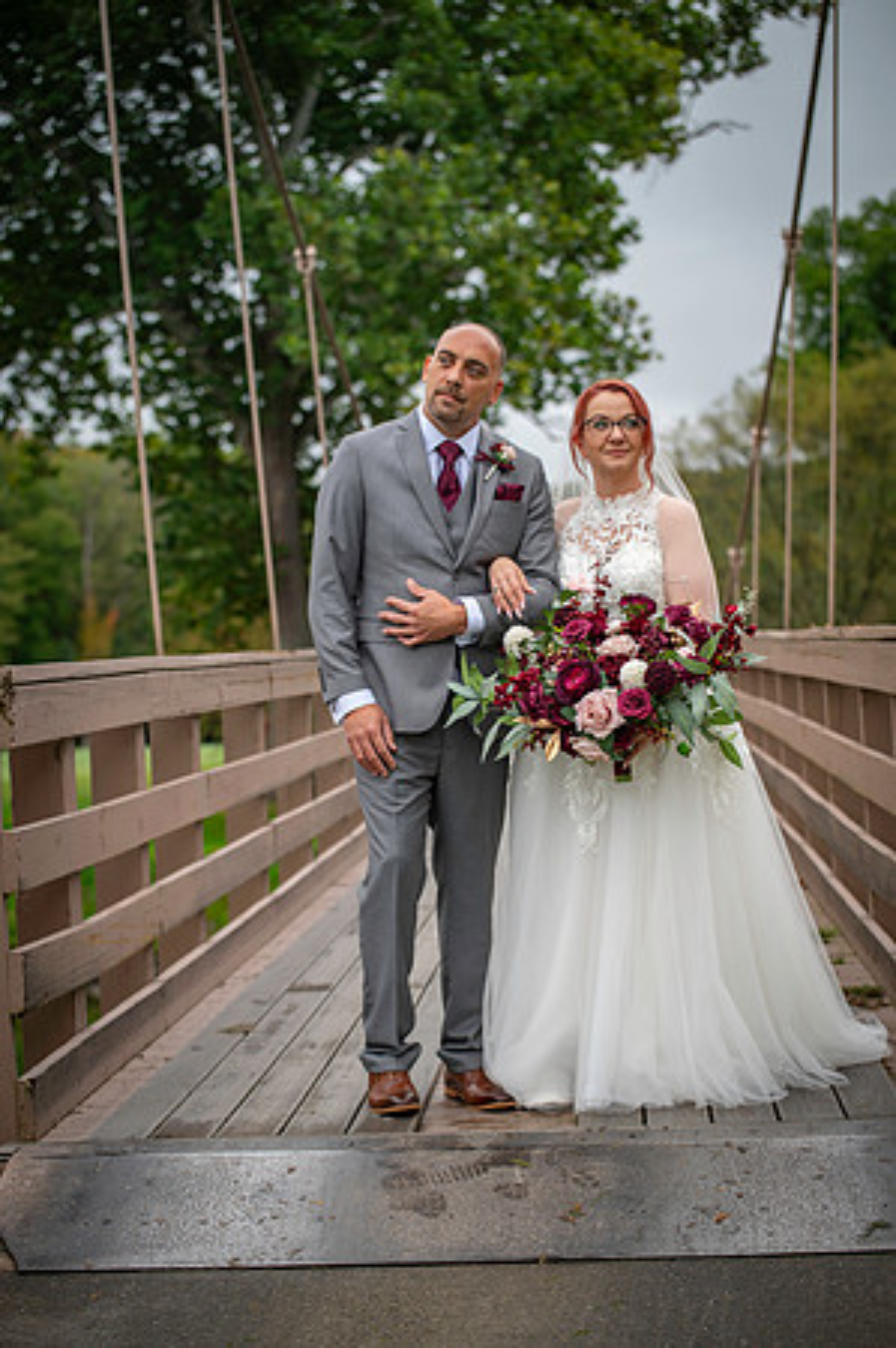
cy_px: 674
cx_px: 448
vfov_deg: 28.9
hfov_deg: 19.4
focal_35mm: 70
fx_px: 2619
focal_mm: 70
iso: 80
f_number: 3.2
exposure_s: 1/125
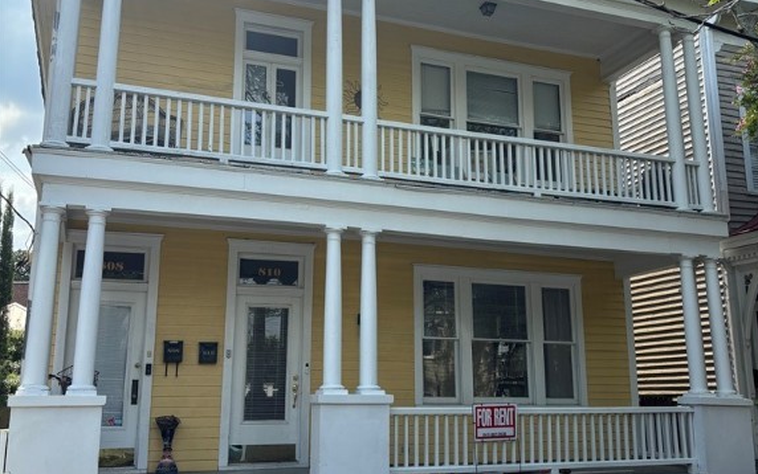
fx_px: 765
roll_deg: -0.8
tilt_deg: +12.7
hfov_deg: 52.7
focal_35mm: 37
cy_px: 222
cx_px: 380
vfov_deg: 34.5
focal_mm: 5.96
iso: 50
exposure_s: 1/1667
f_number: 1.6
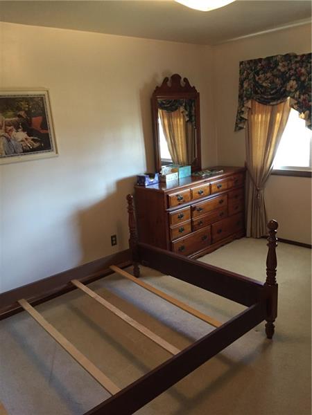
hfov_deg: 48.2
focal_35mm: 29
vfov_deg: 61.7
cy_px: 208
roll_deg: +3.9
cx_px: 156
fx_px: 349
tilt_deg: -15.9
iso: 200
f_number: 2.2
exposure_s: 1/30
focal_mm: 4.15
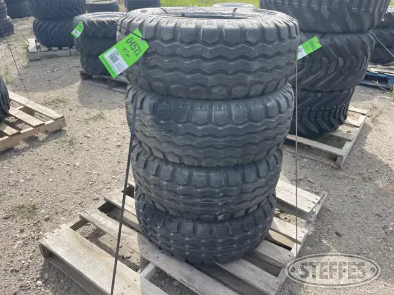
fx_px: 296
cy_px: 148
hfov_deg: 67.3
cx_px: 197
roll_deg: +1.8
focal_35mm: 26
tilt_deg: -33.7
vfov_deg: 53.1
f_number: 1.6
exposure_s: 1/1279
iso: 32
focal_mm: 5.1
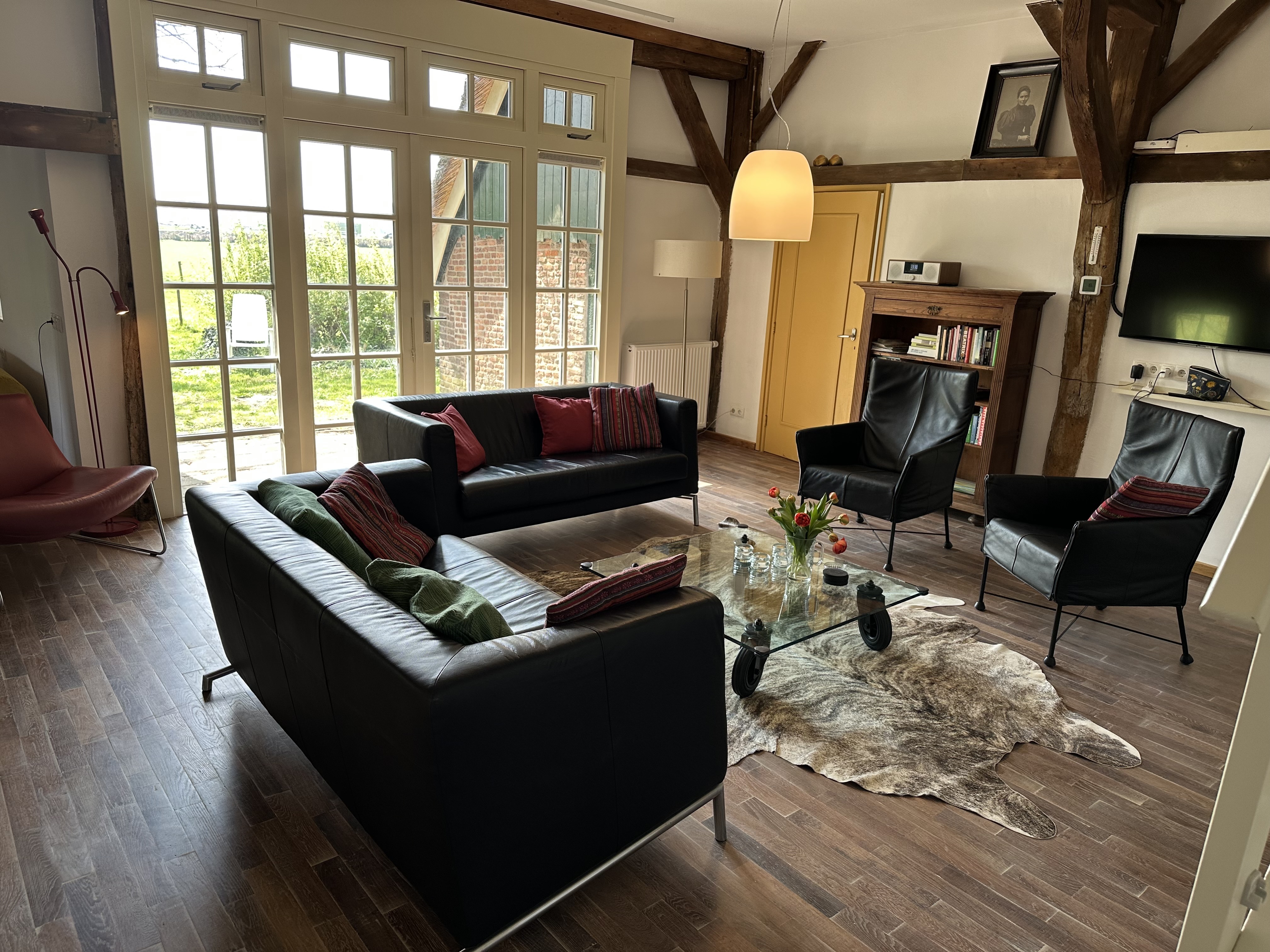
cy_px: 476
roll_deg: -2.5
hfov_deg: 71.6
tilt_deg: -14.8
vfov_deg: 56.8
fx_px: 881
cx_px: 635
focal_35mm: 24
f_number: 1.78
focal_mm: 6.86
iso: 80
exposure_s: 1/100
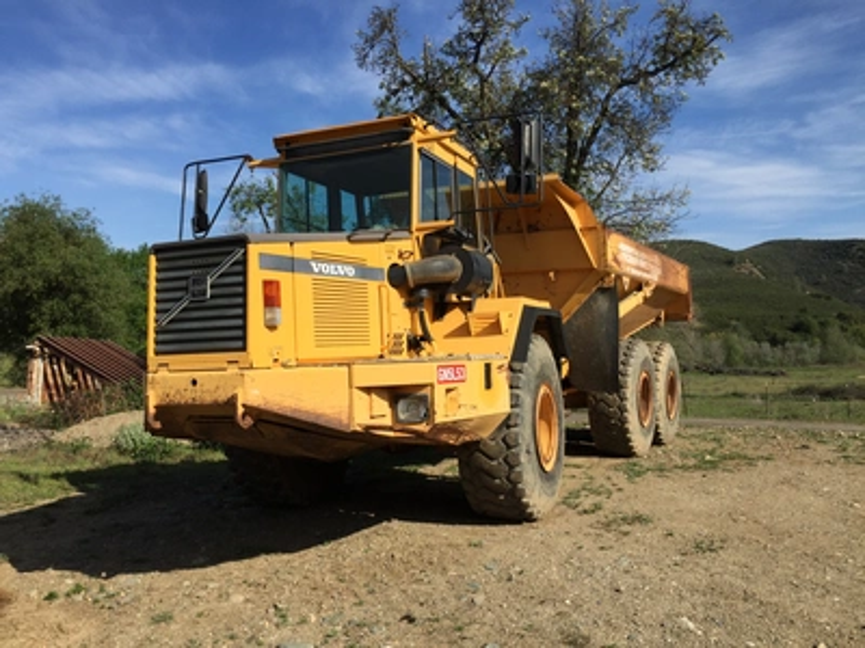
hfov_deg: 61.7
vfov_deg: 48.2
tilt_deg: +1.0
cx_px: 432
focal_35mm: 29
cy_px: 324
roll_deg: -0.5
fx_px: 725
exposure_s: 1/2198
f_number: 2.2
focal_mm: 4.15
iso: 32
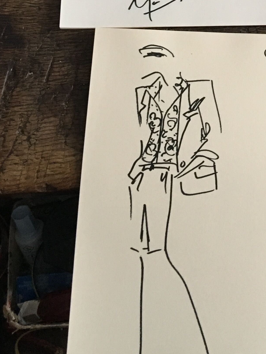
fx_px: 738
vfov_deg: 25.1
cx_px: 307
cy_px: -36
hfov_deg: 19.4
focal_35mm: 72
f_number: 2.2
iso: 160
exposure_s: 1/33
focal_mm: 4.15
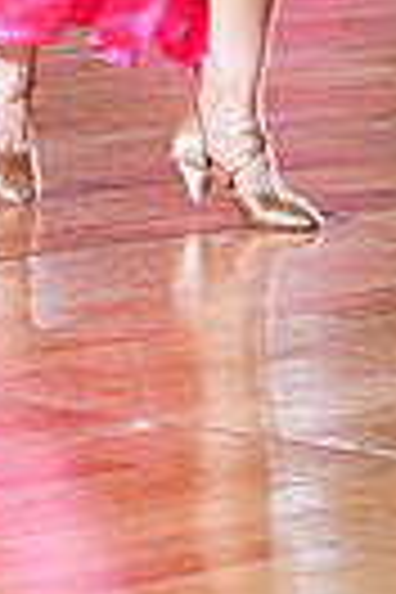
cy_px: -428
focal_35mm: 383
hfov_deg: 3.6
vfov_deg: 5.3
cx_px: 515
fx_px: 6319
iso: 6400
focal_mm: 87
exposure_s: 1/400
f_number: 5
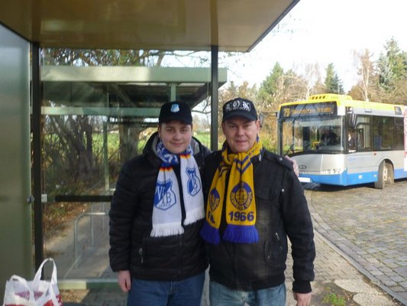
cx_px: 204
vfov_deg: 43.0
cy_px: 153
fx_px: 388
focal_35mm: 33
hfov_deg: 55.3
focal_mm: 5.5
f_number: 2.8
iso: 80
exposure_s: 1/160
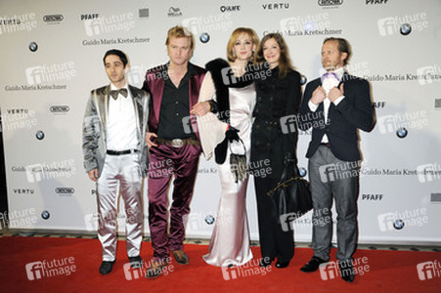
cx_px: 220
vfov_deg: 41.1
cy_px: 146
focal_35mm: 32
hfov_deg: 58.8
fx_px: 392
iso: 1250
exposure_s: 1/125
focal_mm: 32
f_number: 5.6
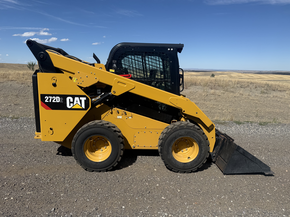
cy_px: 108
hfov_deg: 71.6
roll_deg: -0.5
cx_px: 145
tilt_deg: -10.0
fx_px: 201
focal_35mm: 24
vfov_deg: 56.8
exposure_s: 1/6173
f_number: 1.78
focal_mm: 6.76
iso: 80
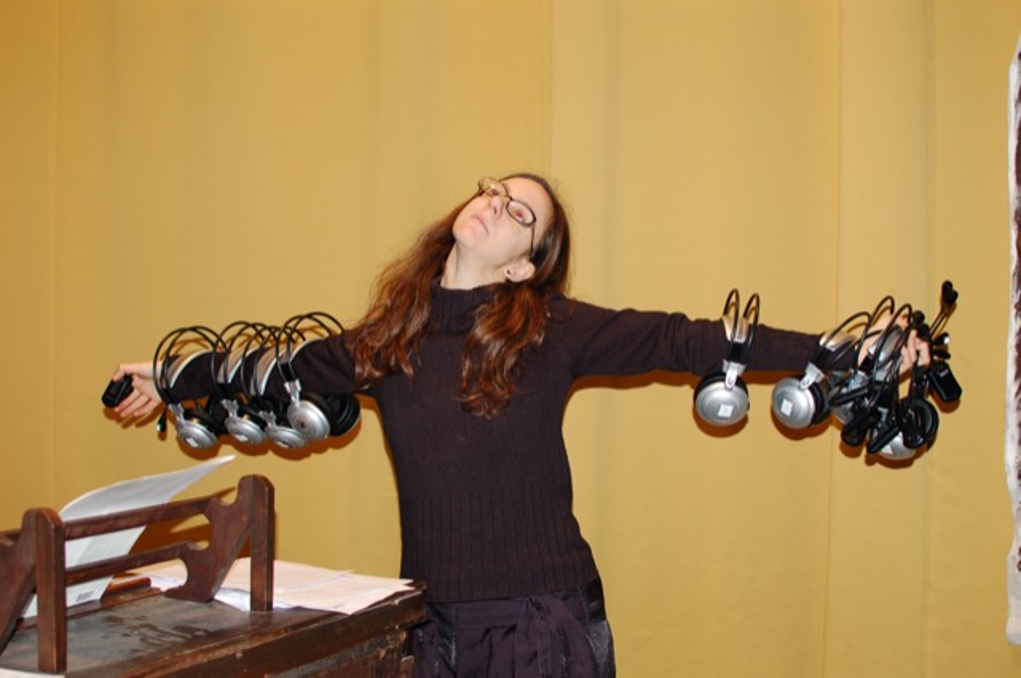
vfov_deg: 25.7
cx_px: 510
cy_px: 339
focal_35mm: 52
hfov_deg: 37.9
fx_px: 1487
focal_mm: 35
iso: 400
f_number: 3.5
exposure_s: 1/60
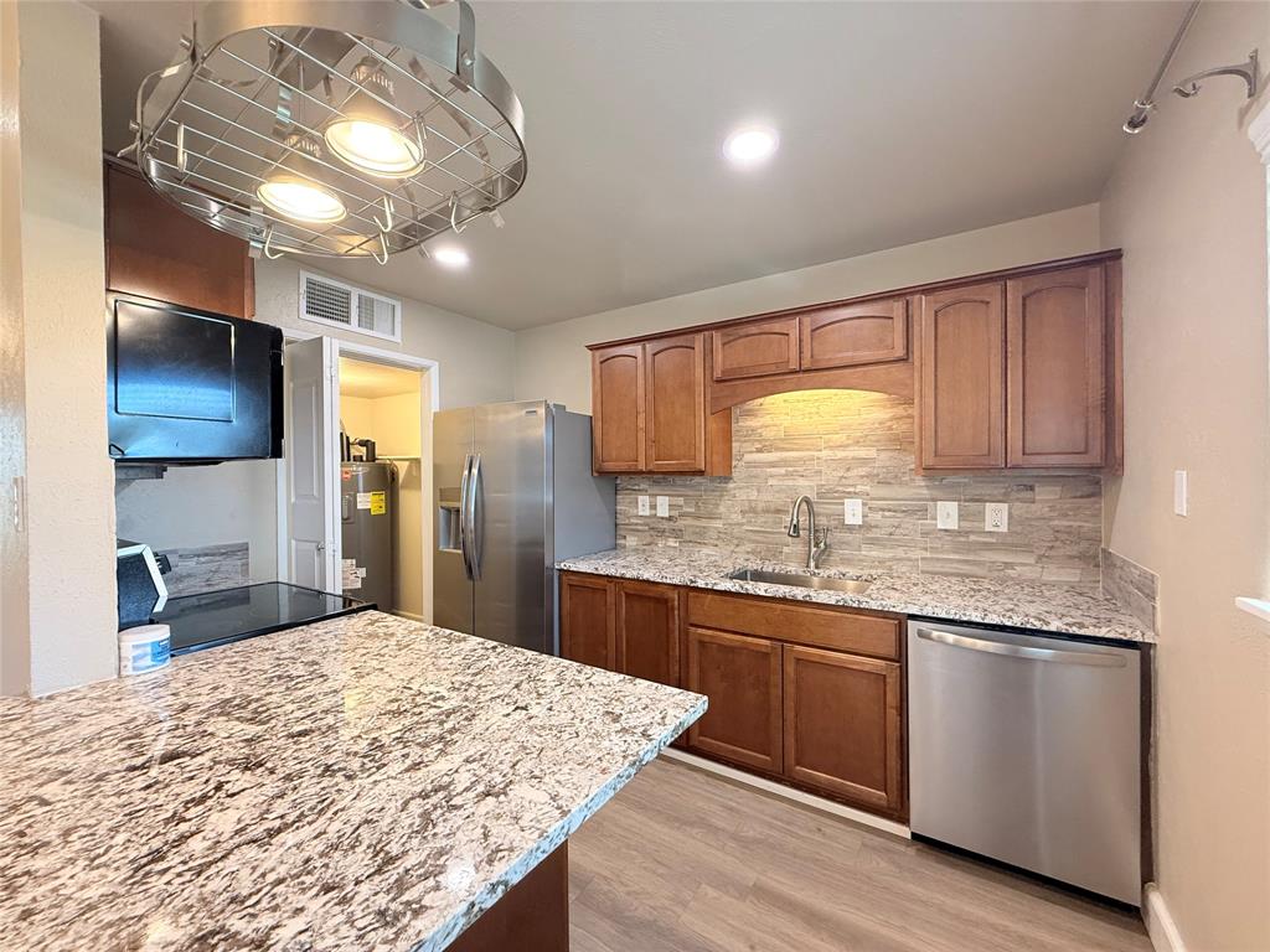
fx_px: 514
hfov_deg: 102.1
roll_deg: +0.6
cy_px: 476
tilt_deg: -0.6
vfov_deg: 85.7
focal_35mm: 14
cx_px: 635
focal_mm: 2.22
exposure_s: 1/60
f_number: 2.2
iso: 200
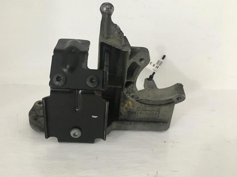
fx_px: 219
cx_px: 107
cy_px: 83
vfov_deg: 44.1
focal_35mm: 32
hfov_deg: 56.7
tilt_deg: -16.9
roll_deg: -1.6
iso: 200
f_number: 2.2
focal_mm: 4.15
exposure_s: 1/17
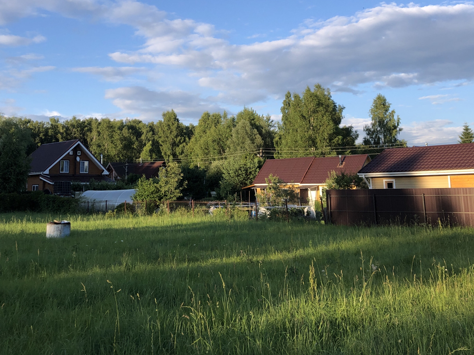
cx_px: 221
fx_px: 561
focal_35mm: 41
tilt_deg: +9.2
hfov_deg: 45.8
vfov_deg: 34.7
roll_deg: +0.5
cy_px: 107
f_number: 1.8
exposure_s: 1/923
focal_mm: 4
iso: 20
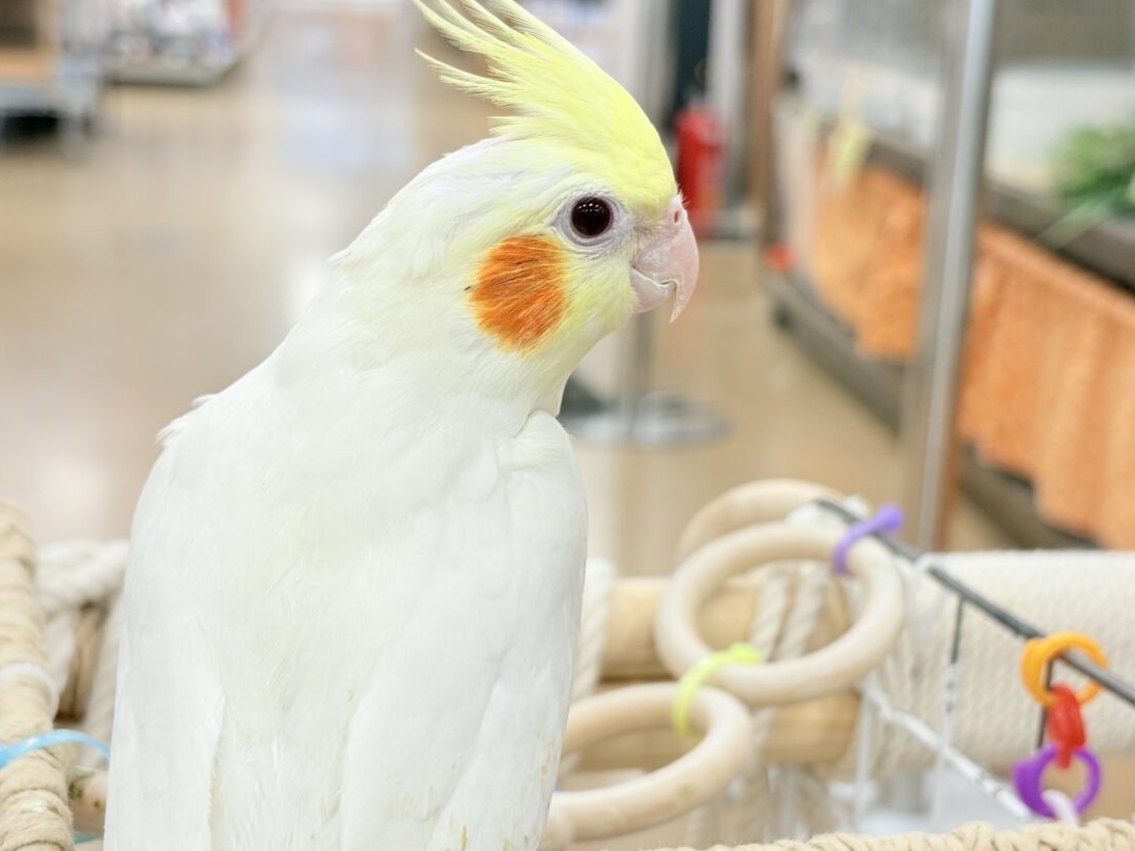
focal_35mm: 57
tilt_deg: -13.5
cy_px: 418
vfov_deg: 25.7
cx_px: 544
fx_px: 1869
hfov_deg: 33.8
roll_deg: -2.1
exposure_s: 1/50
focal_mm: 5.96
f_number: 1.6
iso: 40
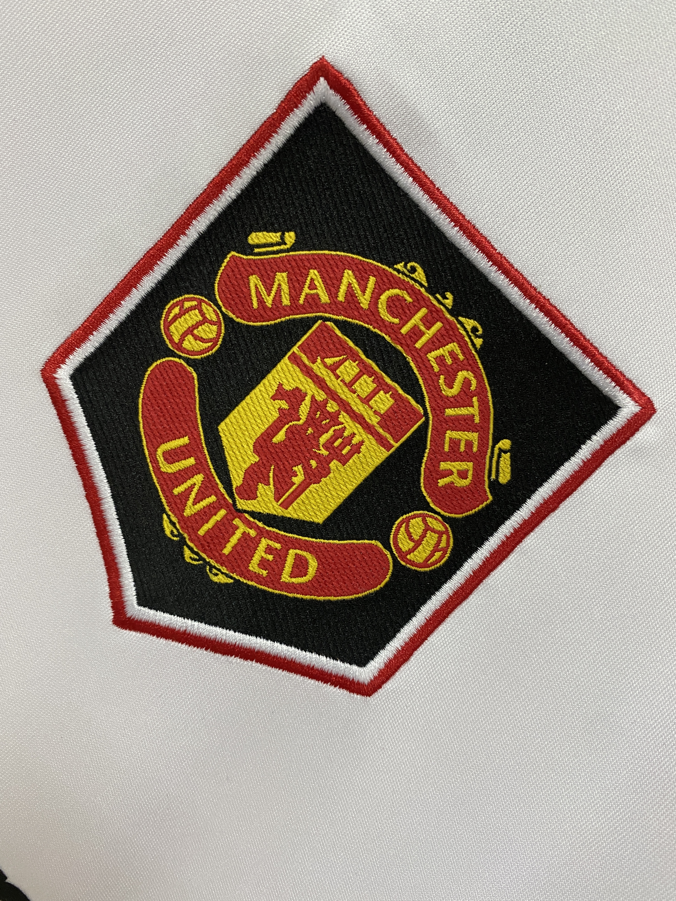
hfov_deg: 53.1
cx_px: 338
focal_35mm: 26
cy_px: 450
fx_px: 677
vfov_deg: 67.3
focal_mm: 4.25
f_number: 1.8
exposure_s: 1/50
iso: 160
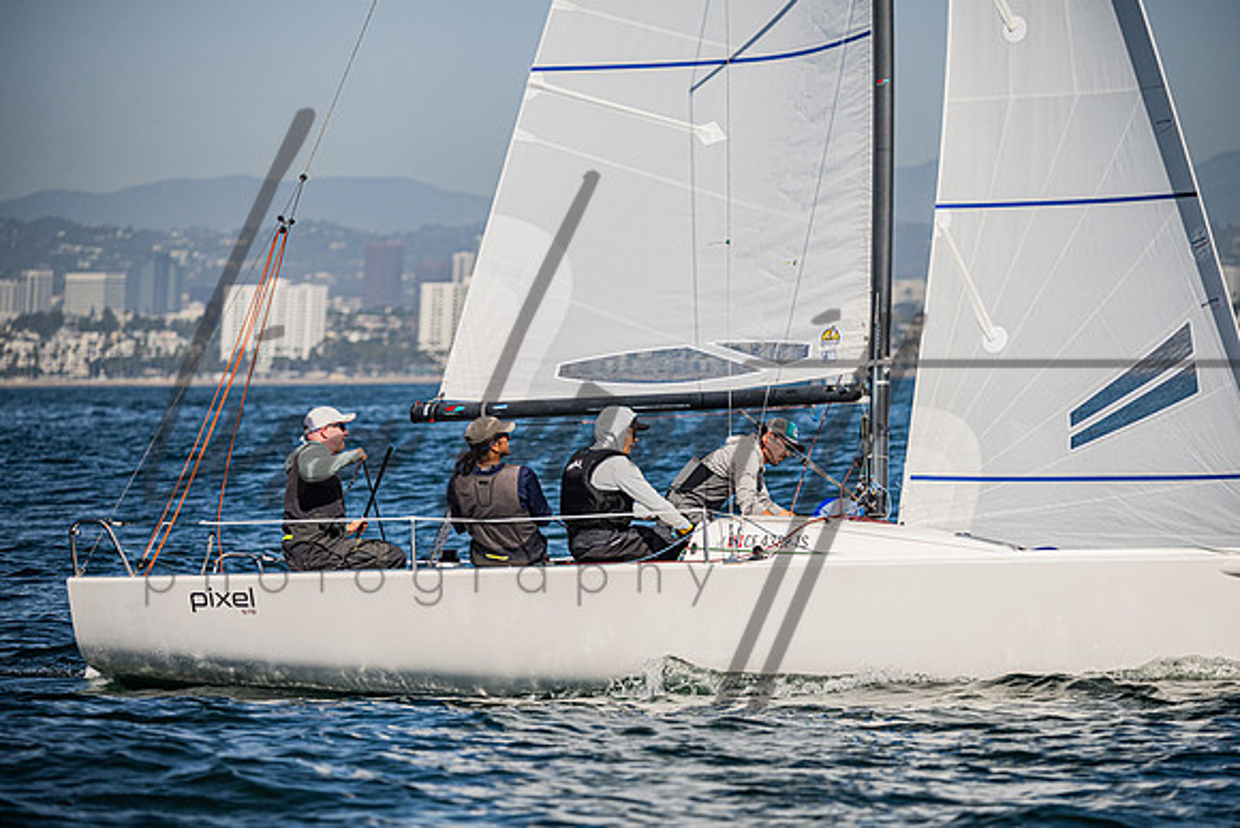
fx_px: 7802
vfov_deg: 6.1
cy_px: 414
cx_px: 620
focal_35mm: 226
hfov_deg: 9.1
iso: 320
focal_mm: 220
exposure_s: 1/4000
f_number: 5.6
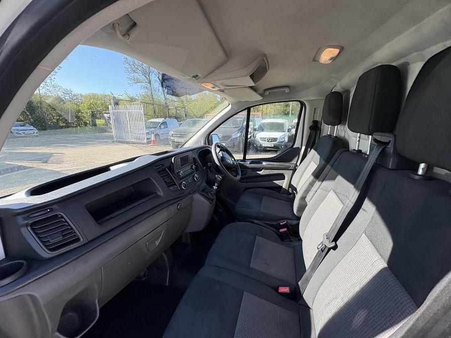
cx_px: 226
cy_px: 169
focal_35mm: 14
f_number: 2.2
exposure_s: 1/283
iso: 64
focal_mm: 2.22
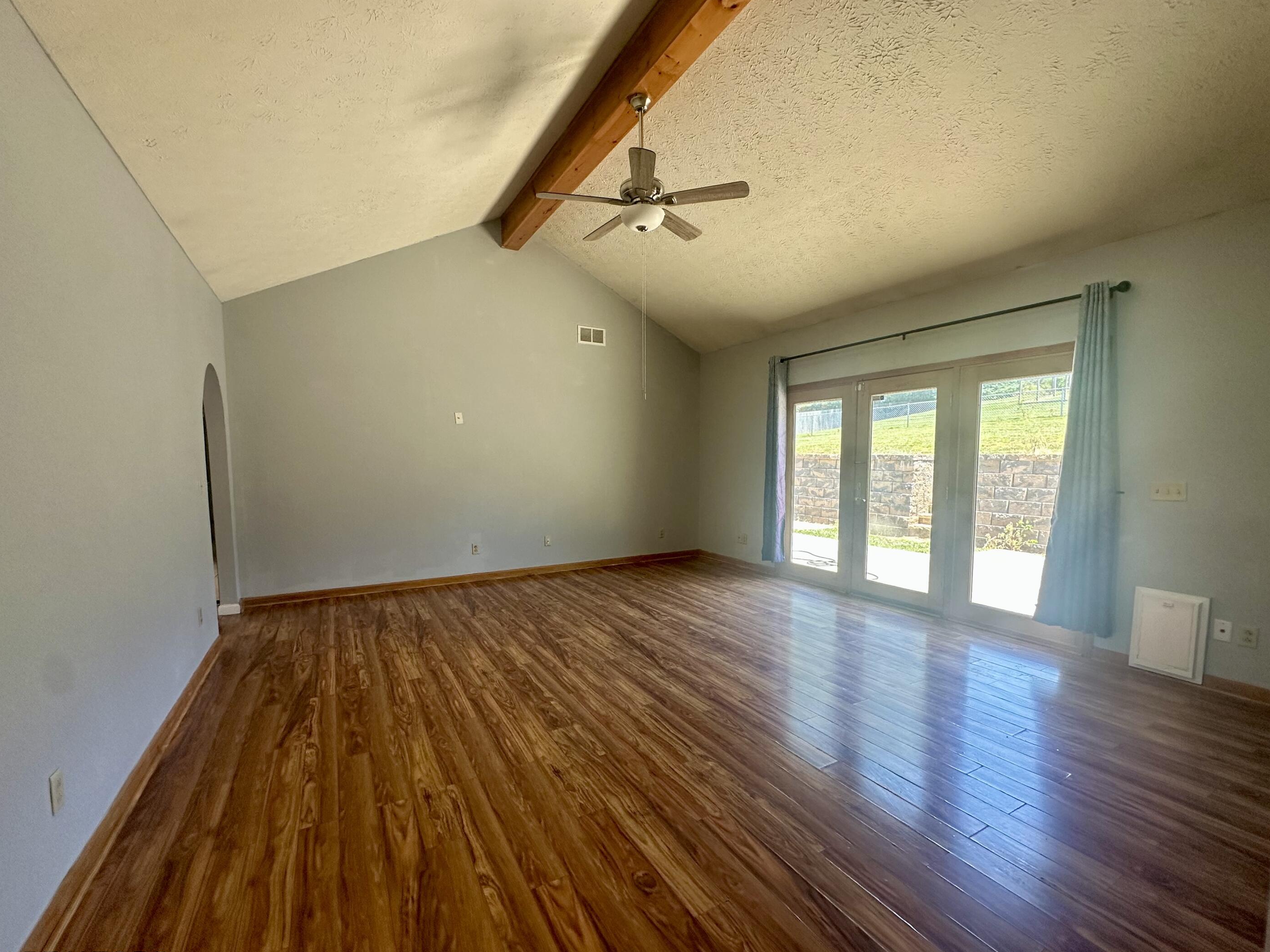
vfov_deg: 81.7
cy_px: 500
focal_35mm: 15
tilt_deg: -4.3
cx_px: 634
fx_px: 550
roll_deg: +0.2
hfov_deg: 98.2
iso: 160
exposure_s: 1/120
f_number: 2.2
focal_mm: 2.22
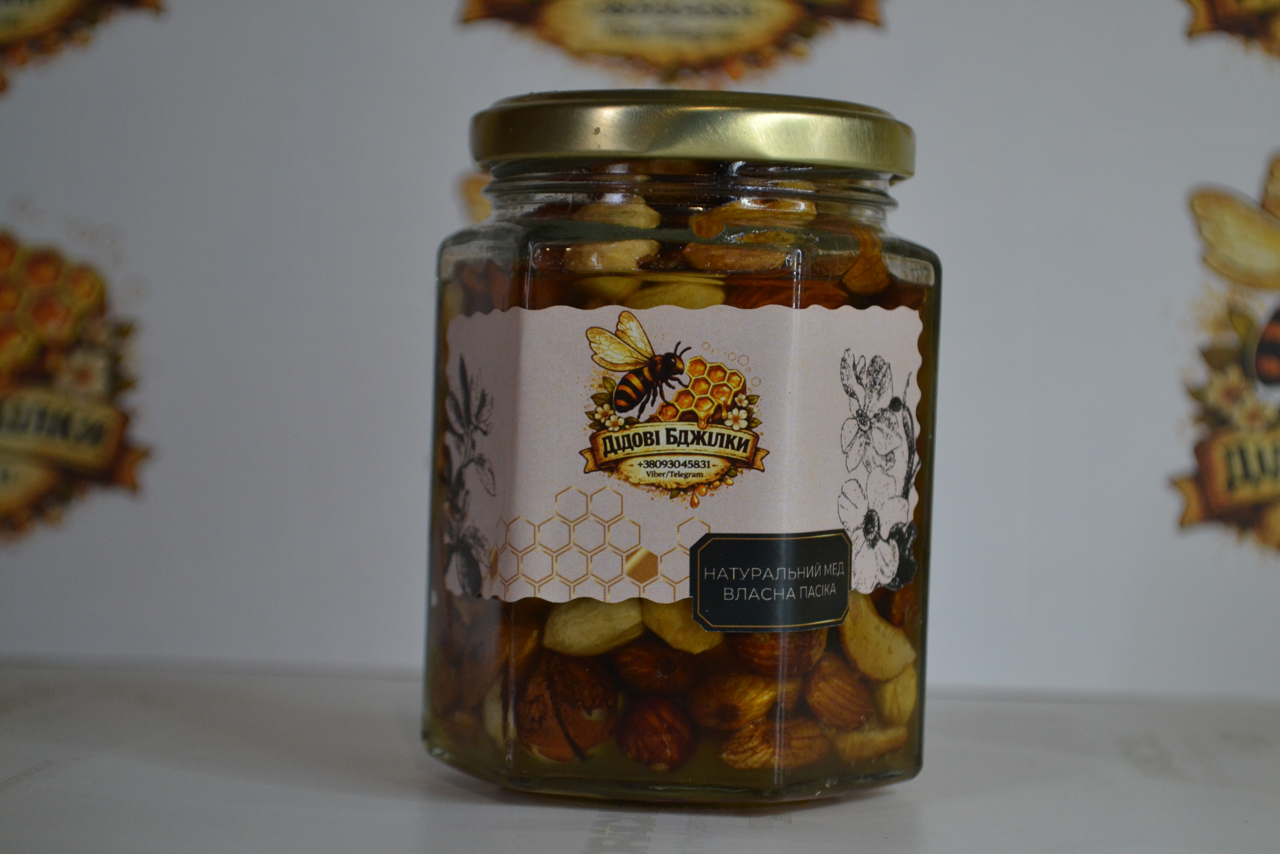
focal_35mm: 82
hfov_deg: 24.6
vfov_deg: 16.6
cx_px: 640
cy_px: 427
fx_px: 2933
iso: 800
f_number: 5.6
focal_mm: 55
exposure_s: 1/60
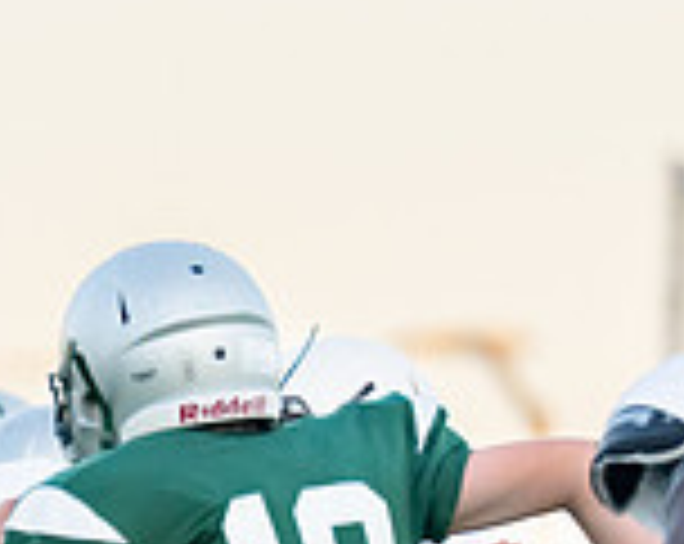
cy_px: 595
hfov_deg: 1.7
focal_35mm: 1118
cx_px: -96
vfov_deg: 1.4
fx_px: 22589
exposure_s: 1/2500
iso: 1000
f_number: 2.8
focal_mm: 200
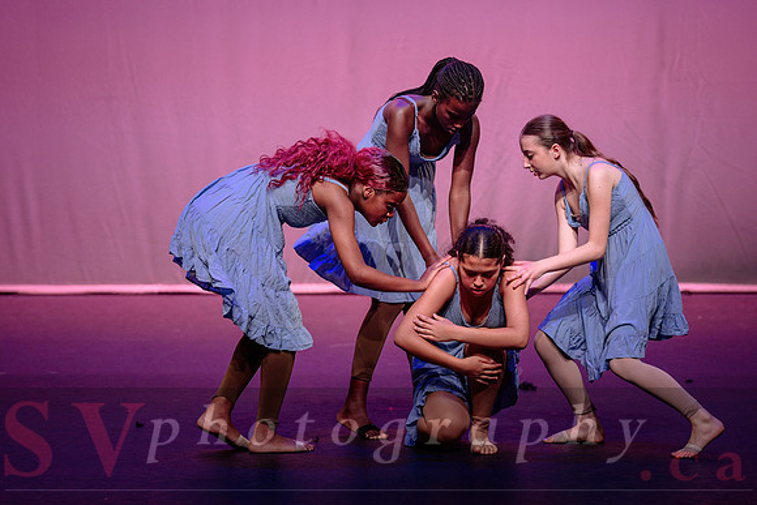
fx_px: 4783
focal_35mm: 227
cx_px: 357
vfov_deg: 6.0
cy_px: 254
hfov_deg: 9.0
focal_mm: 175
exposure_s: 1/500
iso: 1250
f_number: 2.8
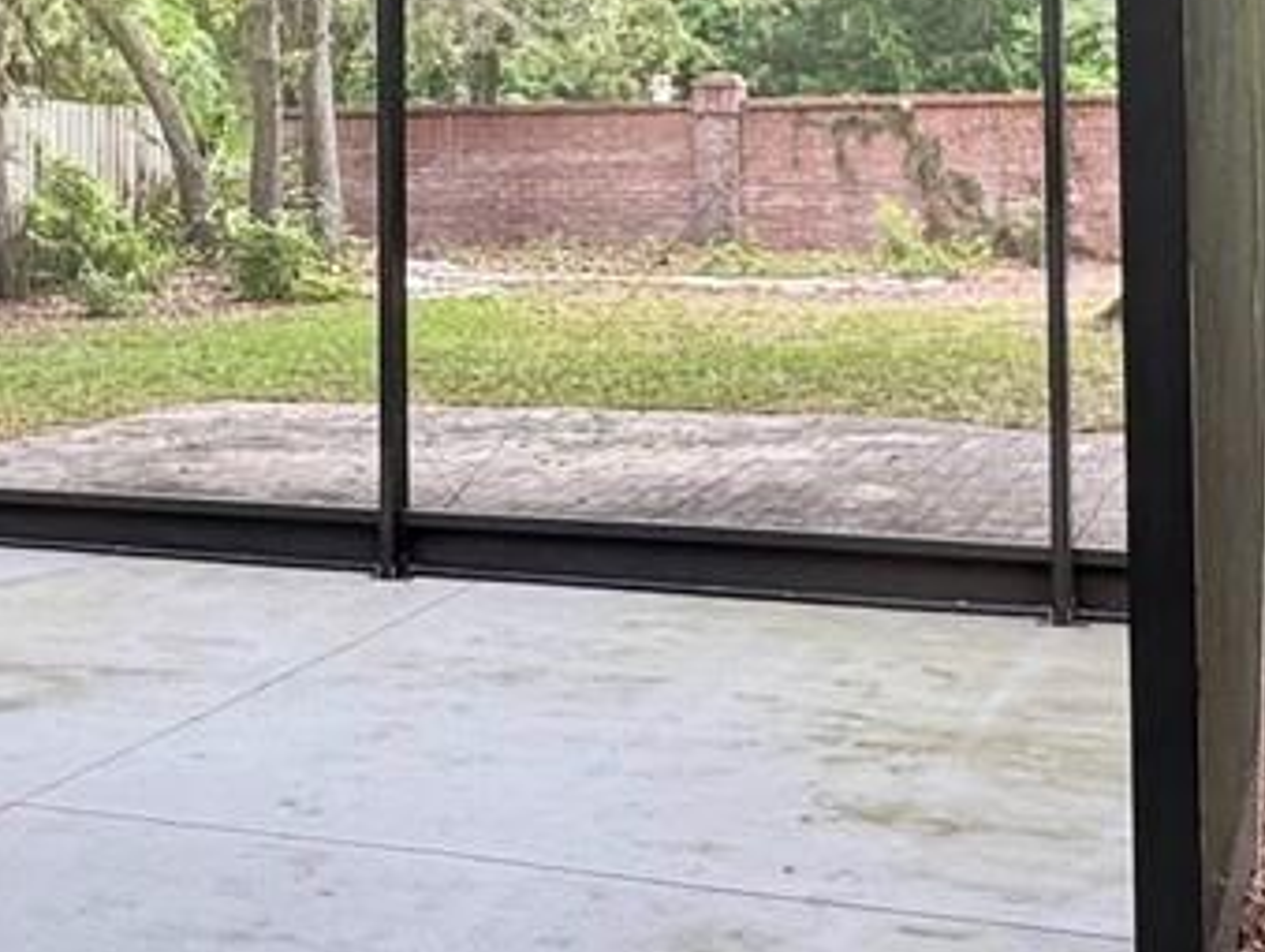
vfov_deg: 21.8
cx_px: 325
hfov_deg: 28.9
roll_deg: +0.3
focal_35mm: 66
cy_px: 90
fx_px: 2414
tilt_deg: +0.7
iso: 50
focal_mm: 2.22
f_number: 2.2
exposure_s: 1/99
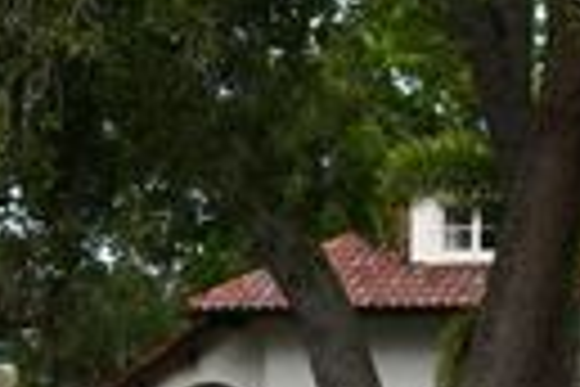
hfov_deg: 8.9
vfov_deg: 6.3
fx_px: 3512
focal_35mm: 218
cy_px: 446
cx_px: 1138
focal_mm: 22
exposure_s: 1/250
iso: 200
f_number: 7.1
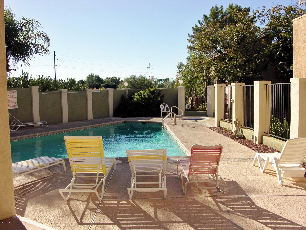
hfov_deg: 52.6
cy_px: 115
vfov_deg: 40.7
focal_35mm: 35
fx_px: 309
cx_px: 153
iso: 50
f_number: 6.3
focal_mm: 9
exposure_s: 1/266
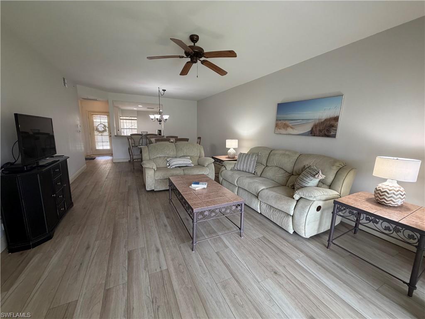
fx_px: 172
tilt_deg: -10.5
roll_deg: -0.6
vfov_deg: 85.7
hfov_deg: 102.1
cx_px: 212
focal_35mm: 14
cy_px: 160
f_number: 2.2
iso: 250
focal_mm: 2.22
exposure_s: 1/120
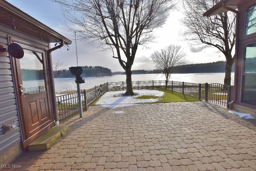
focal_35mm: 15
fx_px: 107
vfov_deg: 77.3
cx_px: 128
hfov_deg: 100.4
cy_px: 86
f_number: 11
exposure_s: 1/500
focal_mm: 10
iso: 400
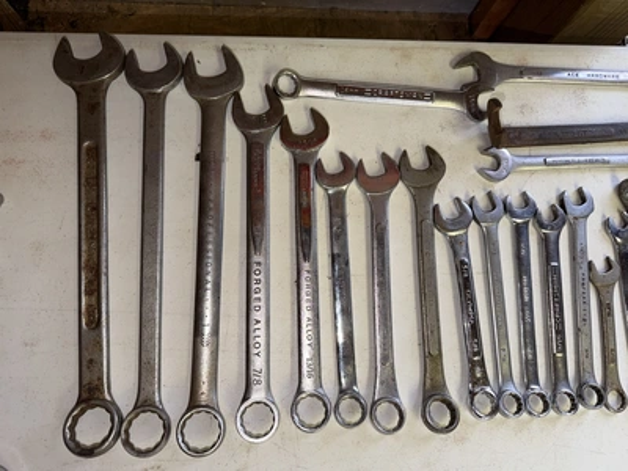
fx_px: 435
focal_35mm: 24
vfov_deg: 56.8
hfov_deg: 71.6
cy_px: 236
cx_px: 314
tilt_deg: -81.1
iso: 50
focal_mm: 6.76
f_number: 1.78
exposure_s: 1/71
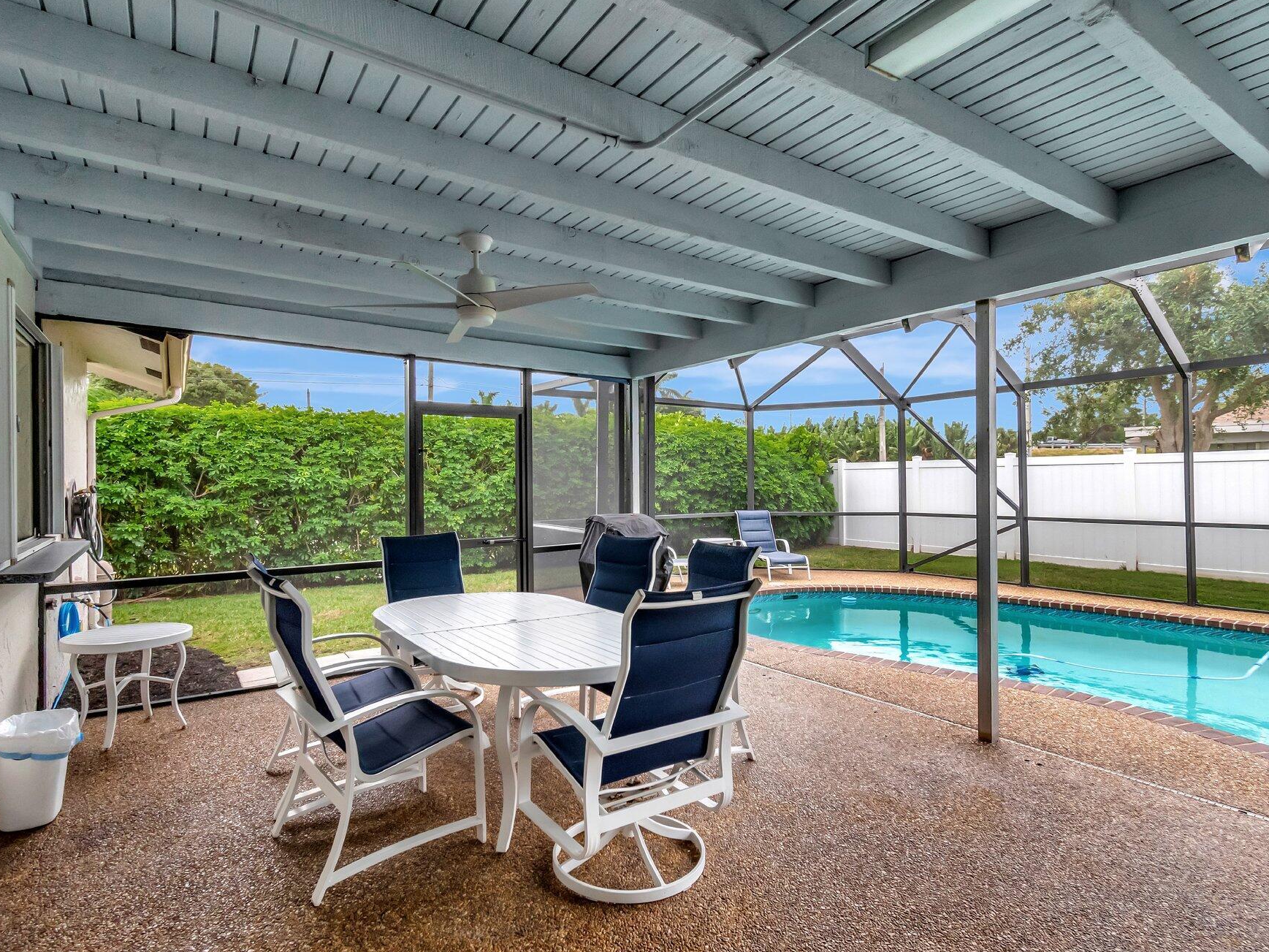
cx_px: 661
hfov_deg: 91.0
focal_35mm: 17
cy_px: 483
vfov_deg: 74.7
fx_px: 623
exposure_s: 1/500
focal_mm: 10
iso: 1000
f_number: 8
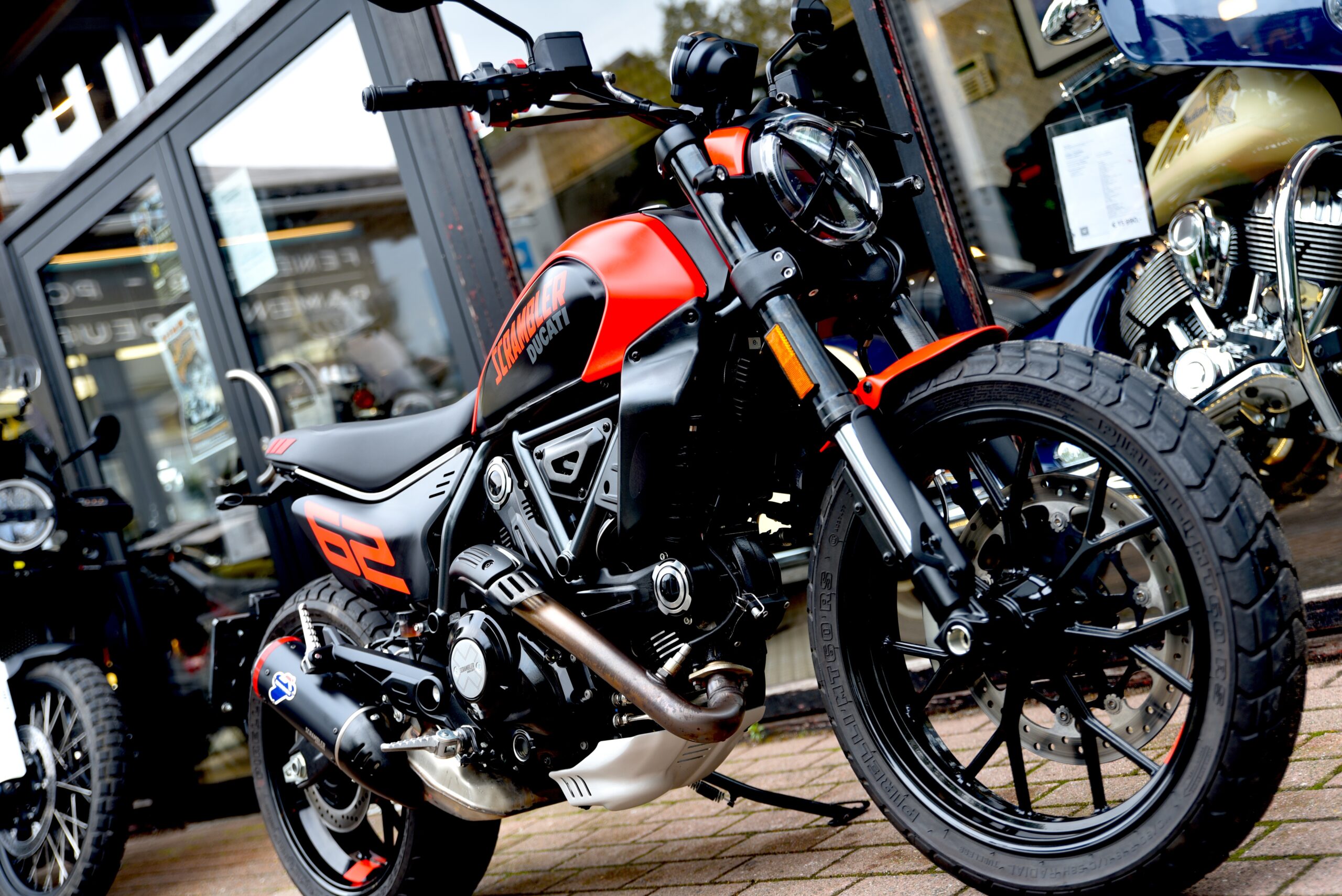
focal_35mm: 48
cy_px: 448
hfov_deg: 41.1
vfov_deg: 28.1
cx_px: 671
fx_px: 1790
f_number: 2.8
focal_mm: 48
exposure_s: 1/50
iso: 100
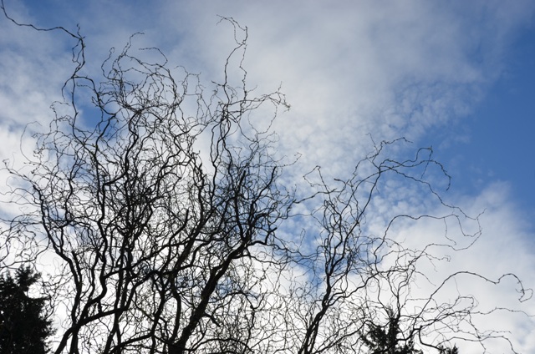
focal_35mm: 30
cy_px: 177
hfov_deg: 62.0
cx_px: 268
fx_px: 445
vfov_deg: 43.4
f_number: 8
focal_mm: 20
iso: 100
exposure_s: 1/250
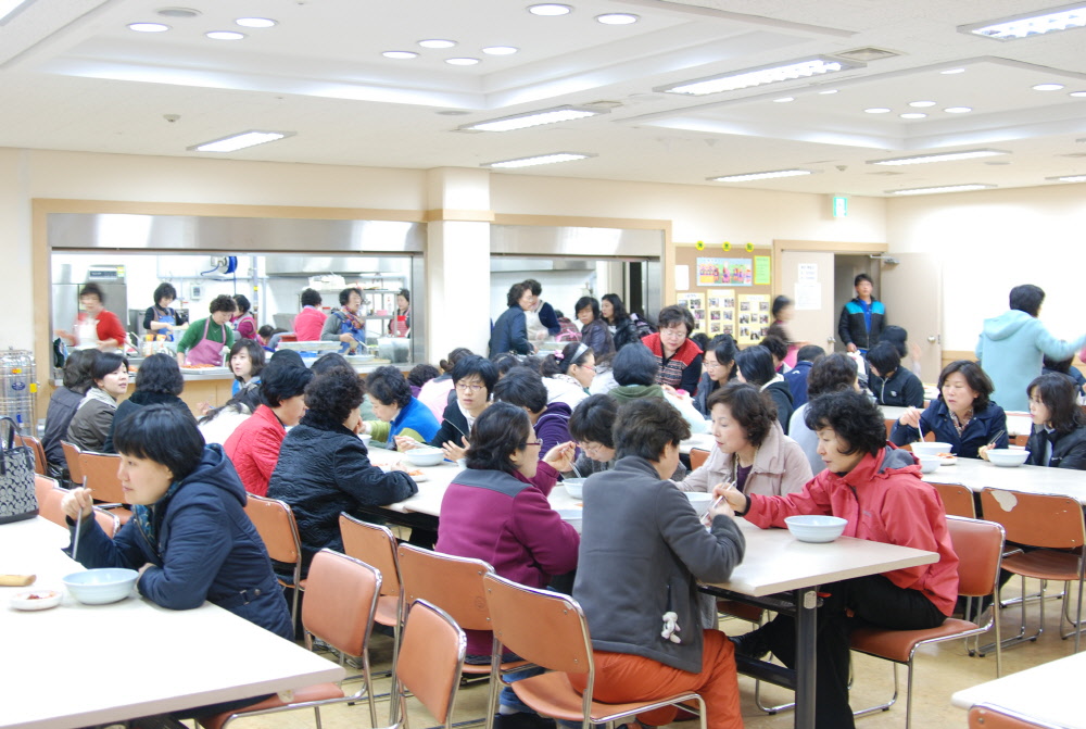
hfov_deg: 46.3
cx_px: 543
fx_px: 1269
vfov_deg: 32.0
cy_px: 364
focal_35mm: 42
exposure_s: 1/13
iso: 250
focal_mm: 28
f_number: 2.8
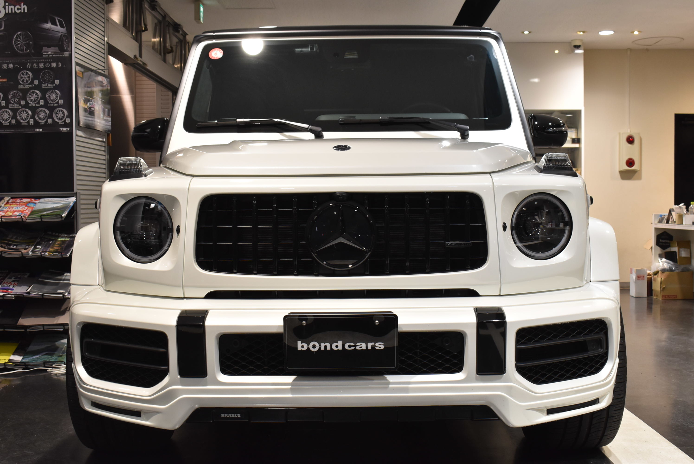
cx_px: 347
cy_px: 232
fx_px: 839
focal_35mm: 44
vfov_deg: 30.9
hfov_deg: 44.9
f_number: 8
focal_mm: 29
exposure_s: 1/50
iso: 800
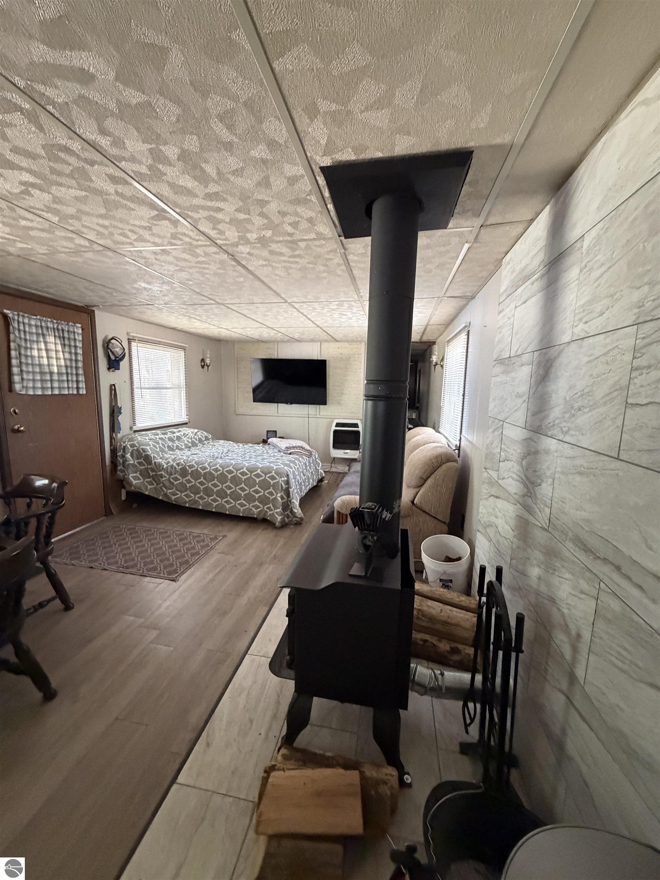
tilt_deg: -8.5
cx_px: 330
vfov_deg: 102.1
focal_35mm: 14
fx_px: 356
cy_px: 440
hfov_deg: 85.7
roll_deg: +0.5
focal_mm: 2.22
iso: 1000
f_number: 2.2
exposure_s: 1/60
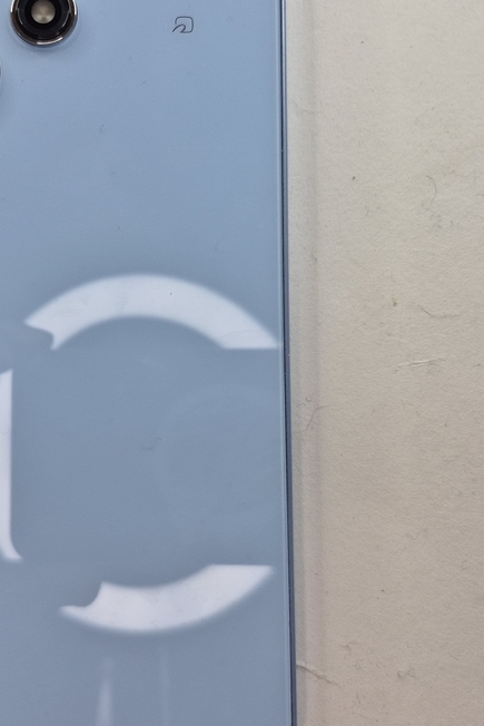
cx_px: 85
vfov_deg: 44.5
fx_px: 887
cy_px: 346
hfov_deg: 29.7
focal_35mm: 44
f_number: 1.8
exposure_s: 1/180
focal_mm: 5.4
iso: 64
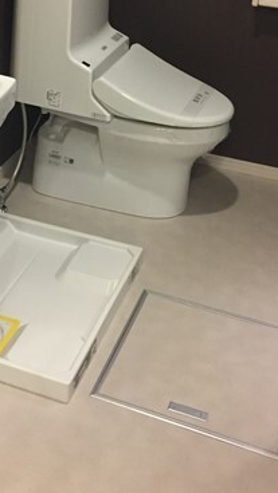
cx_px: 66
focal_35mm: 55
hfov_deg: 21.6
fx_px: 721
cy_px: 166
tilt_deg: -28.3
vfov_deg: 37.5
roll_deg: -1.7
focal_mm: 4.15
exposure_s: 1/24
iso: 250
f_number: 2.2
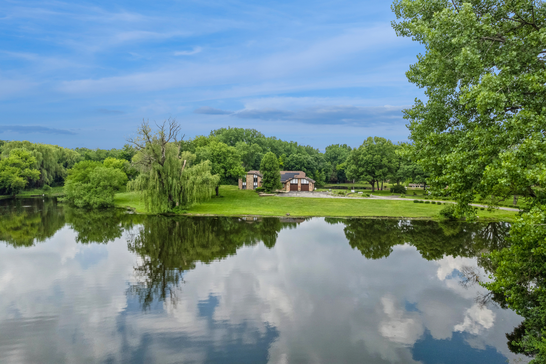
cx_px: 273
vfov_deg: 57.2
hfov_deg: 78.6
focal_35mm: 22
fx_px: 334
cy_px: 182
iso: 110
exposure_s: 1/2500
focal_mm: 8.4
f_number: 2.8
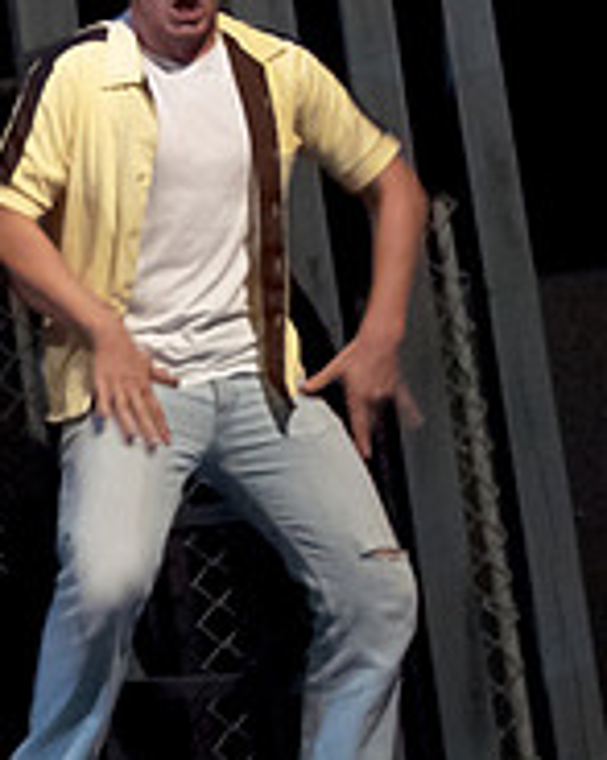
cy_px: 287
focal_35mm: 133
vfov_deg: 14.5
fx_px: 2989
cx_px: -529
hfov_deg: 10.8
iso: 6400
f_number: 4.5
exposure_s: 1/100
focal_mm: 30
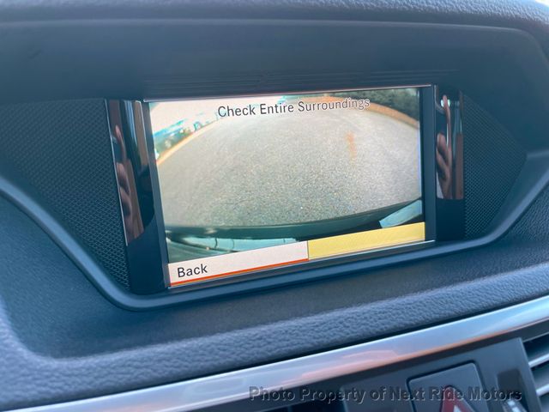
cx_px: 274
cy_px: 206
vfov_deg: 53.1
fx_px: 412
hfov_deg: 67.3
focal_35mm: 26
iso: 64
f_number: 1.6
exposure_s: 1/121
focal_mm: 4.2
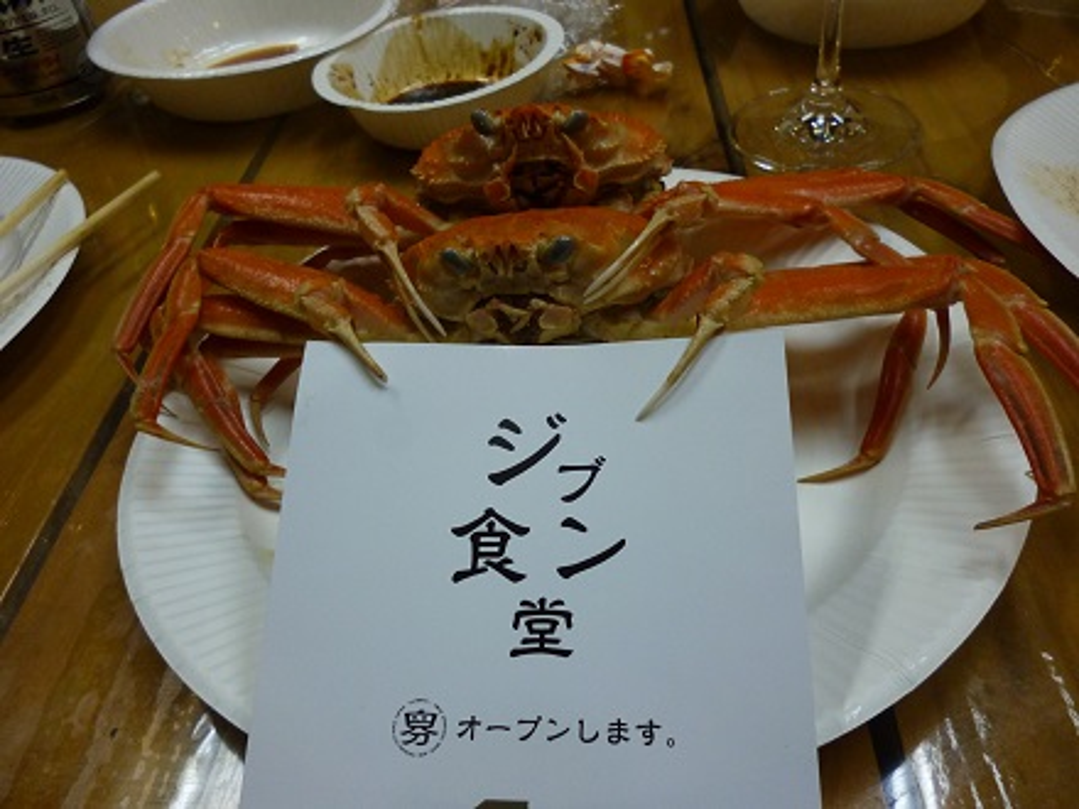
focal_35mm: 28
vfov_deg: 49.7
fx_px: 873
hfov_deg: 63.4
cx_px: 540
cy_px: 404
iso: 250
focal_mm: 5
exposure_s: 1/60
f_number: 3.1
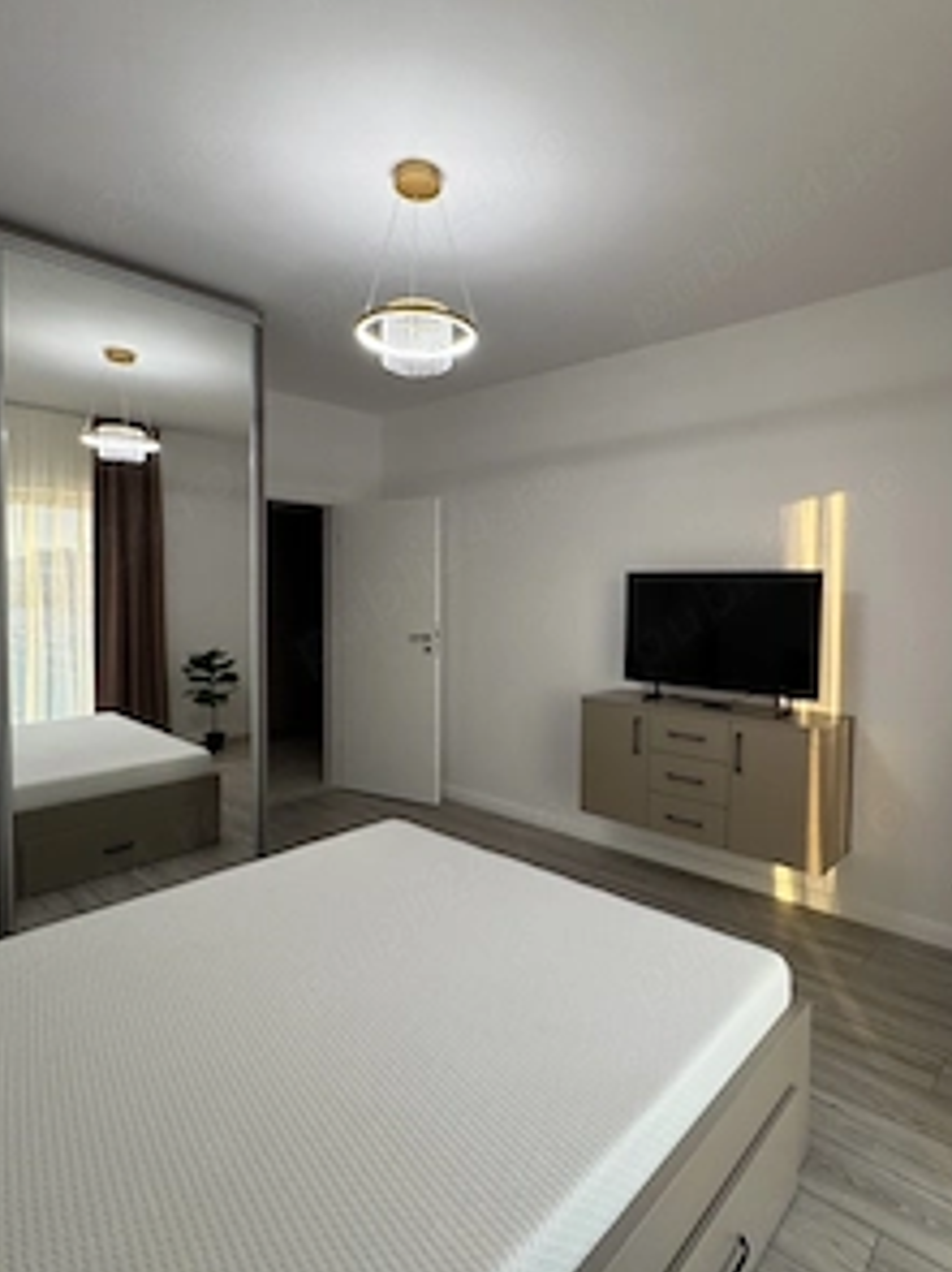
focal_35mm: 19
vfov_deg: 84.7
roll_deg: -0.8
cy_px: 617
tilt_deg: -1.2
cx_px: 517
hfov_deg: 68.5
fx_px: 697
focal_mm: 2.22
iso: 100
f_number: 2.2
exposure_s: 1/99
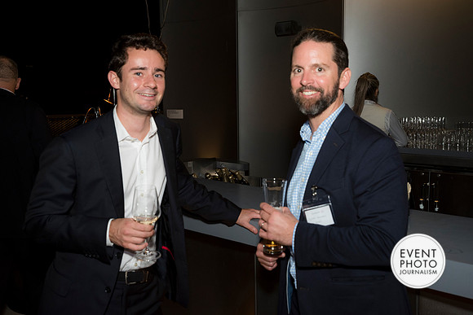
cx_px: 236
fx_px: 499
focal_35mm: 38
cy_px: 158
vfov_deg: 35.1
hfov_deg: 50.7
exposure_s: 1/125
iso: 1250
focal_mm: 38
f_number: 5.6
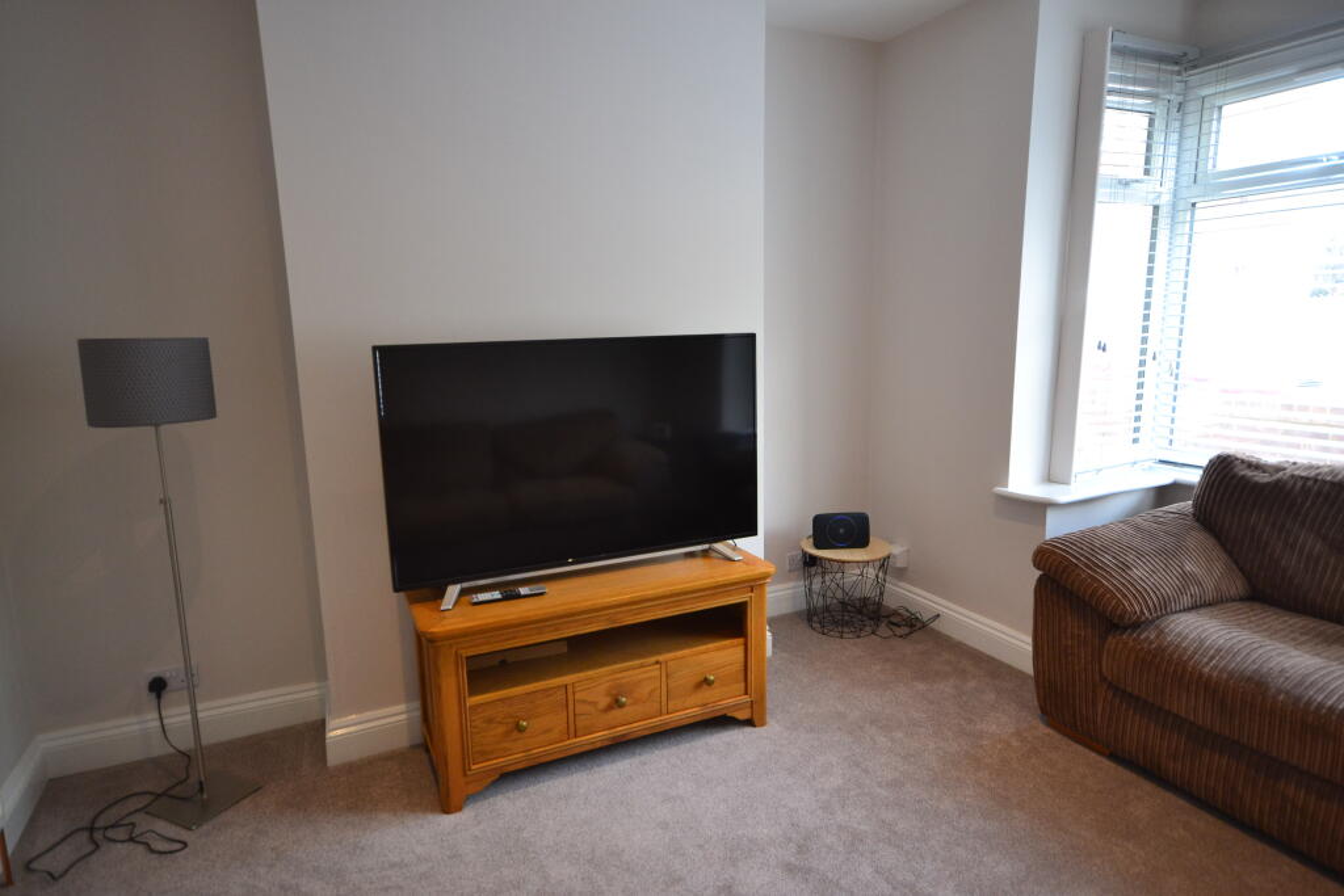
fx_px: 784
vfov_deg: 59.5
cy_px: 448
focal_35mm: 21
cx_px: 672
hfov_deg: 81.2
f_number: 5
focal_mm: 14
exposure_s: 1/60
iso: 800
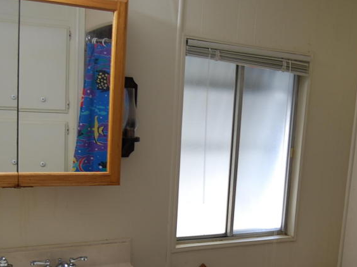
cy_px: 221
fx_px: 546
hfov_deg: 35.9
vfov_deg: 26.9
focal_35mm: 53
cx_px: 230
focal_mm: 18
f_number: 3.5
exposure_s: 1/10
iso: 100
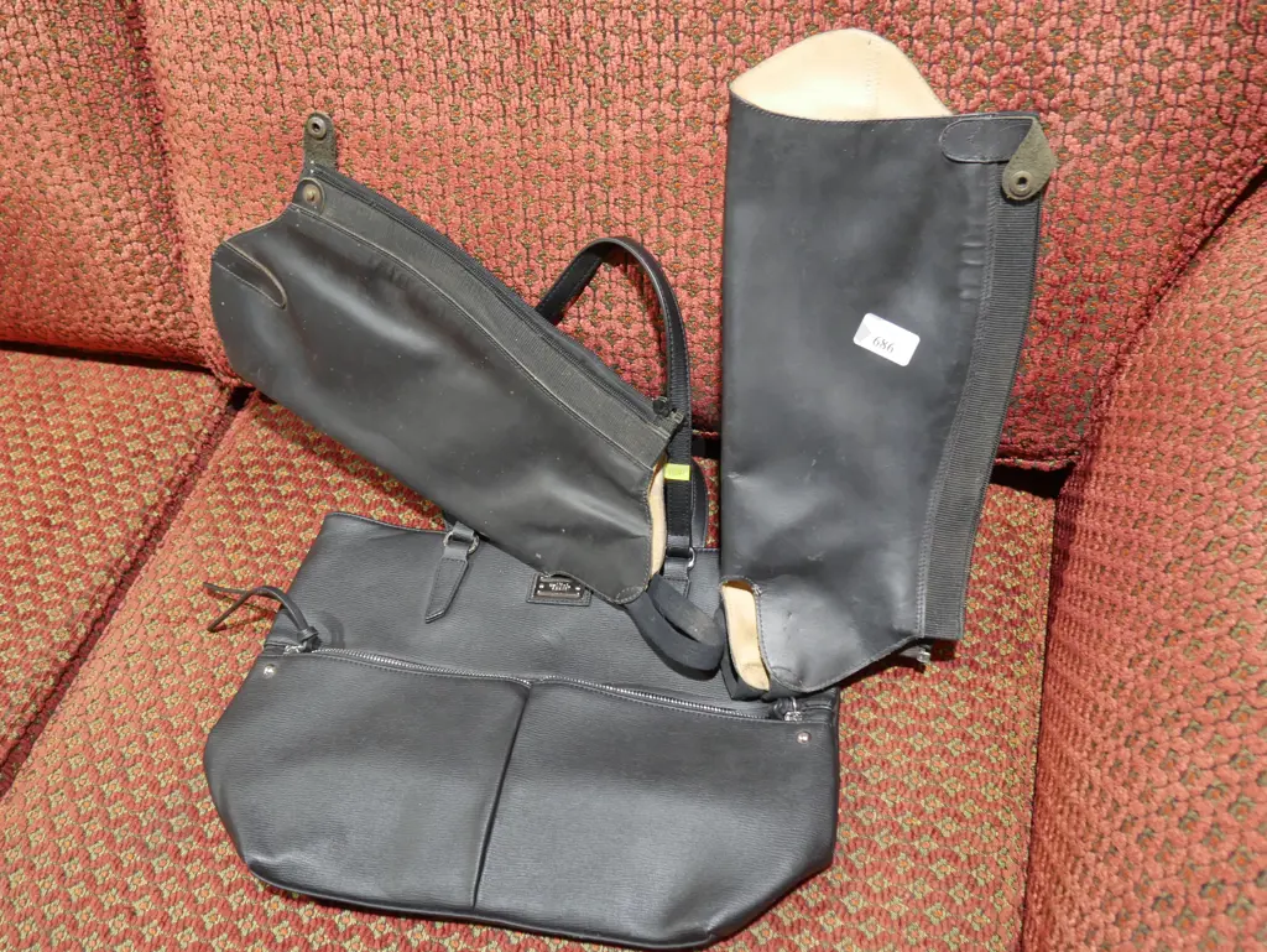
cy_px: 476
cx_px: 634
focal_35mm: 38
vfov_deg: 37.8
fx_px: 1392
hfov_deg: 49.0
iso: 800
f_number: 4.1
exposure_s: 1/60
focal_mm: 19
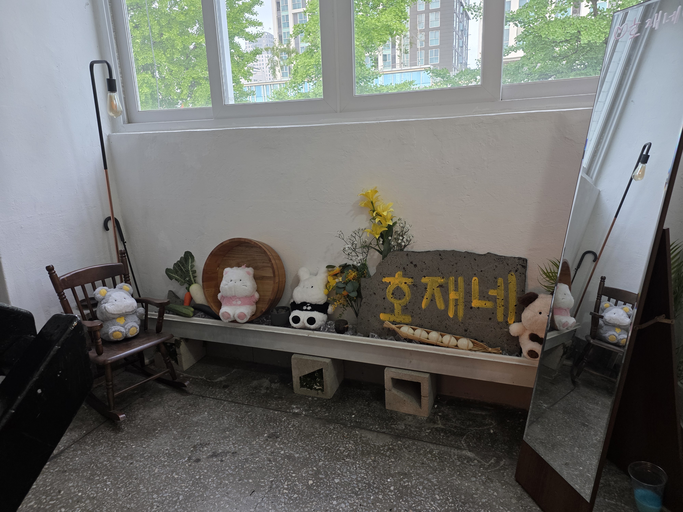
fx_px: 454
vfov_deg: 58.9
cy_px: 256
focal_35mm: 23
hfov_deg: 73.9
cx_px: 342
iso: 320
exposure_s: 1/120
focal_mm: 6.3
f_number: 1.7
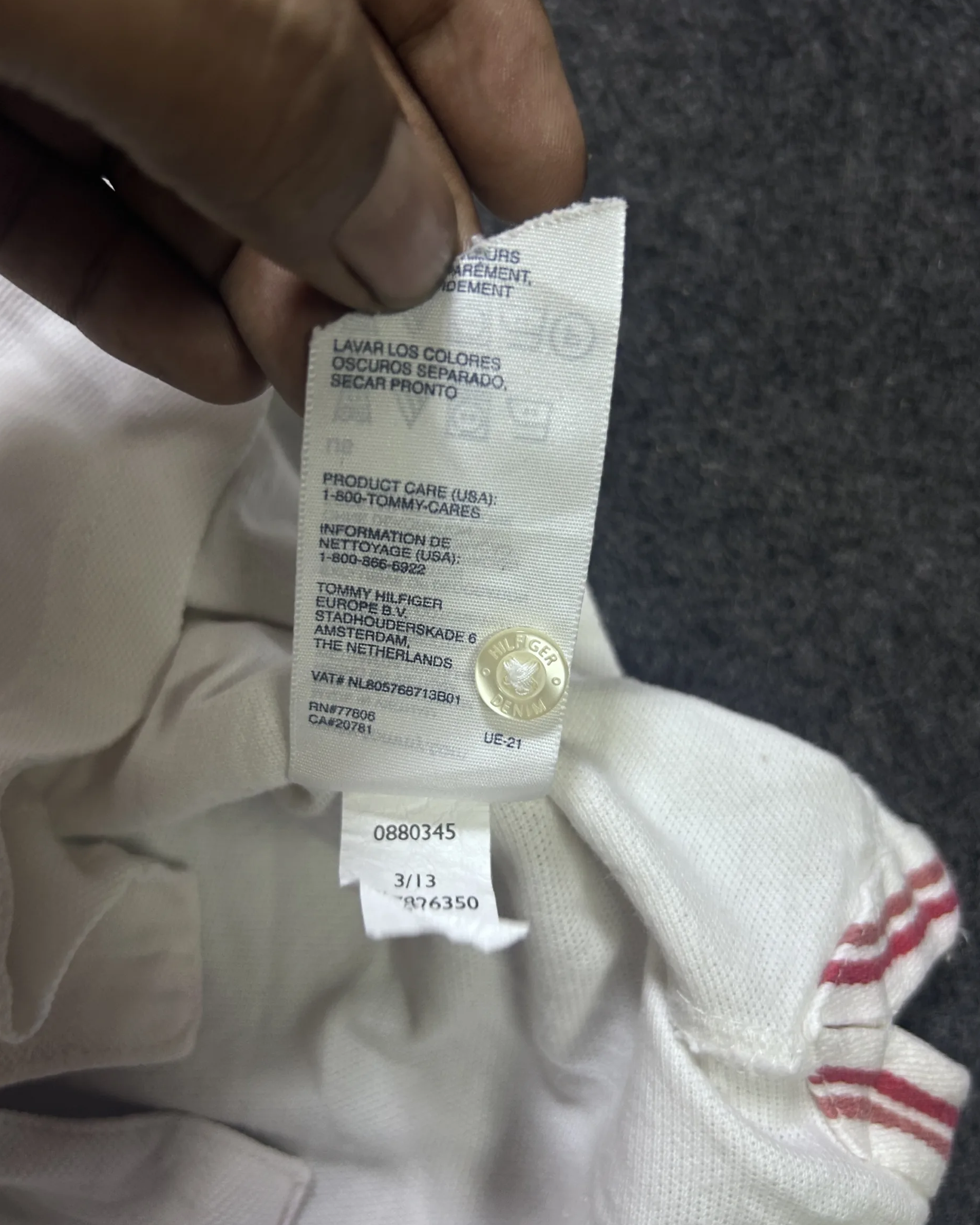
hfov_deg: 51.5
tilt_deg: -64.0
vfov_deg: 62.2
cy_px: 605
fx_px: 1015
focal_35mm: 28
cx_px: 487
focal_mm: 5.7
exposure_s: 1/50
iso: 100
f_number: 1.5
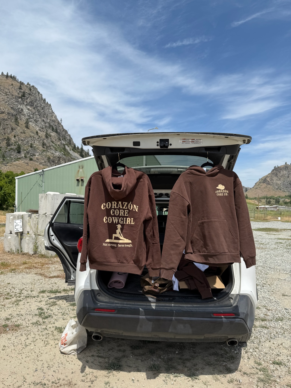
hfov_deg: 56.8
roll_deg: -2.5
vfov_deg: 71.6
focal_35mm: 24
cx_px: 146
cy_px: 194
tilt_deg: +3.7
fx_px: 269
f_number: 1.78
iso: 80
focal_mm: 6.76
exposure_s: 1/5319
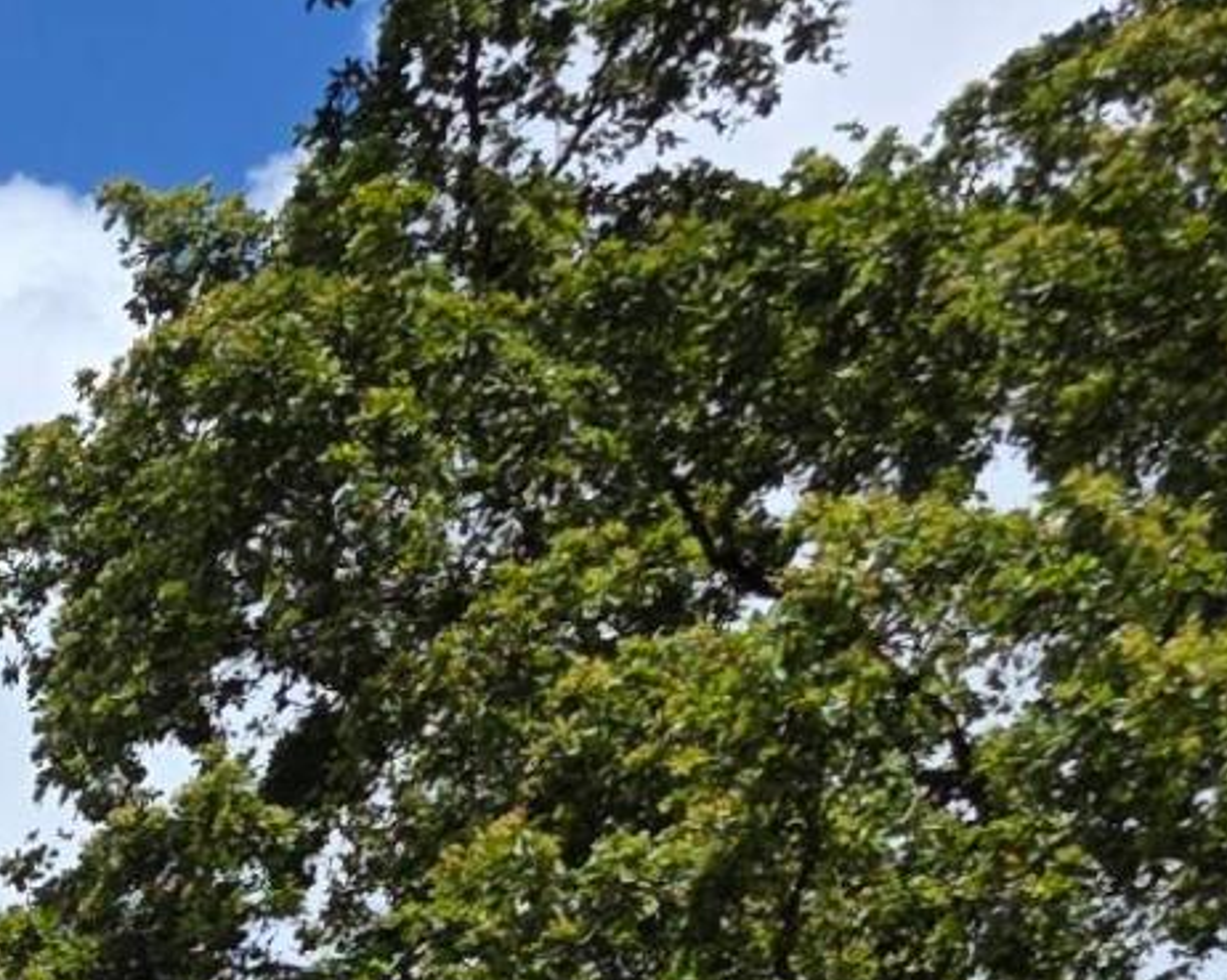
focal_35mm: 140
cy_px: 2481
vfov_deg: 9.6
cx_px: -1894
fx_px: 5081
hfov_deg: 11.1
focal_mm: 6.3
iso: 80
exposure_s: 1/7944
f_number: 1.7
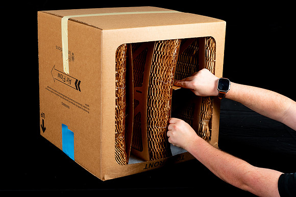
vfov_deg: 19.5
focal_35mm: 70
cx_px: 148
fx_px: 576
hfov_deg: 28.8
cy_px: 98
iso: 160
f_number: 8
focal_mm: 70
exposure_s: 1/125
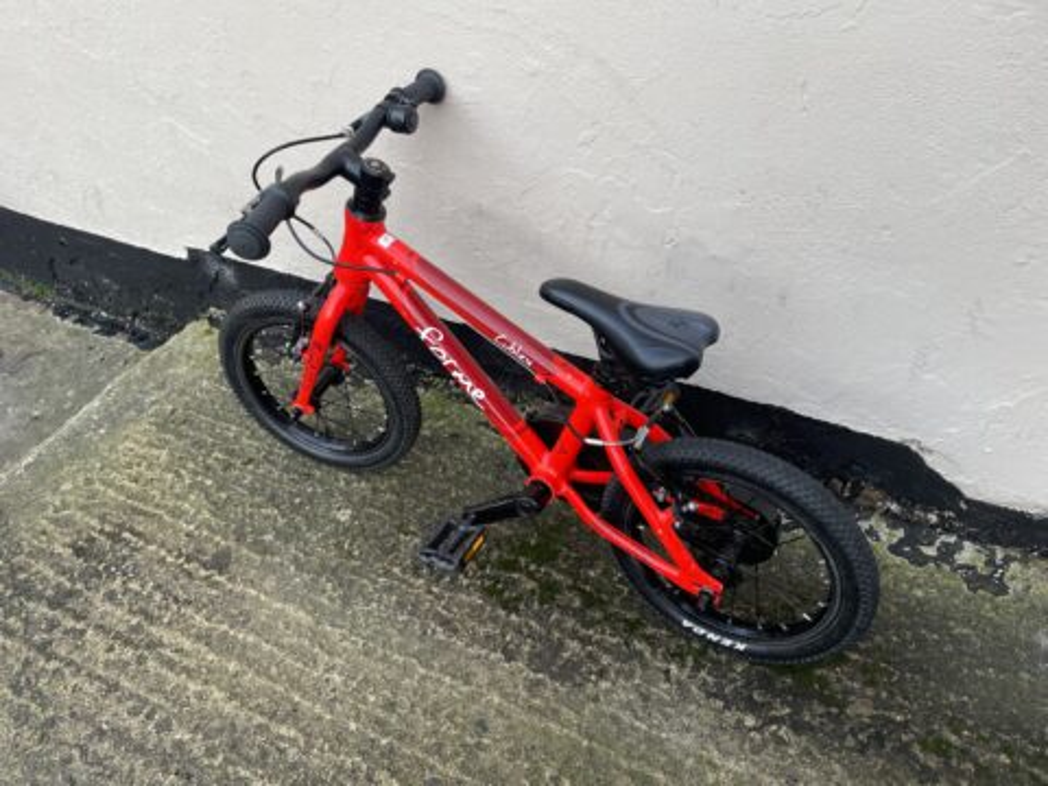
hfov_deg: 67.3
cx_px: 524
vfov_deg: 53.1
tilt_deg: -44.6
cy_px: 393
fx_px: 787
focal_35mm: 26
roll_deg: +2.7
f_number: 1.6
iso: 50
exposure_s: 1/121
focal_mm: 4.2
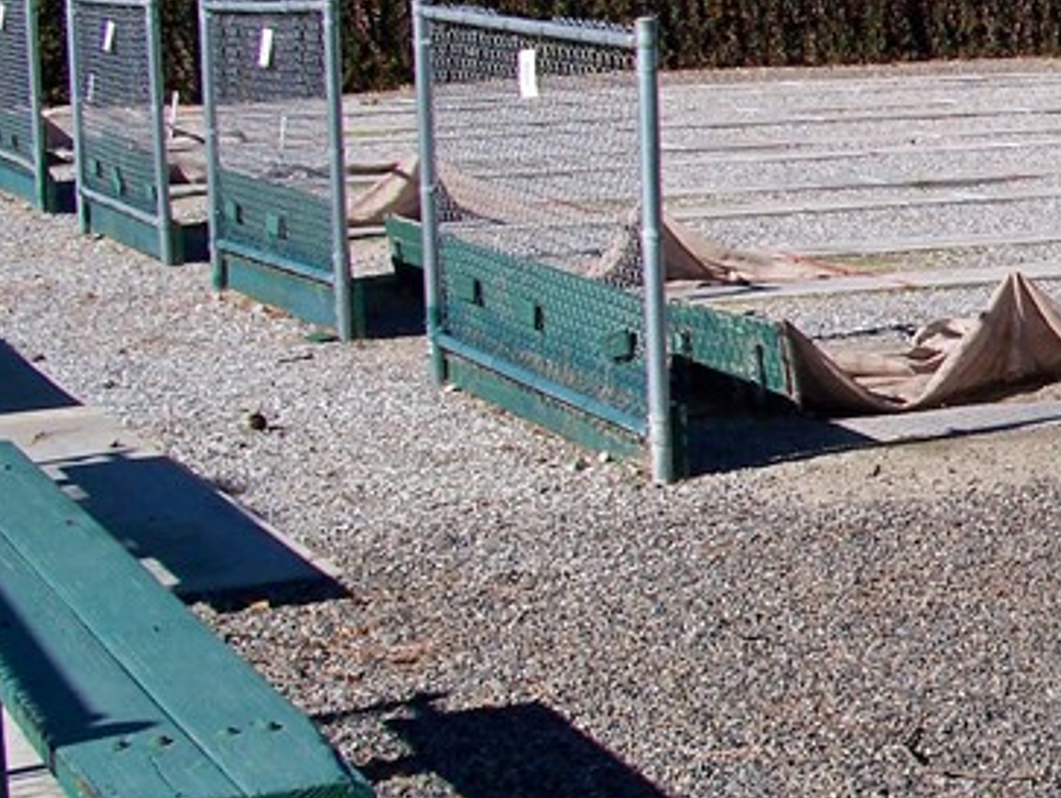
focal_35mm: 93
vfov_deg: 15.9
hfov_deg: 19.1
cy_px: 301
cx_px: 1459
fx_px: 2853
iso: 64
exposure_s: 1/800
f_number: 4
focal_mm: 5.85
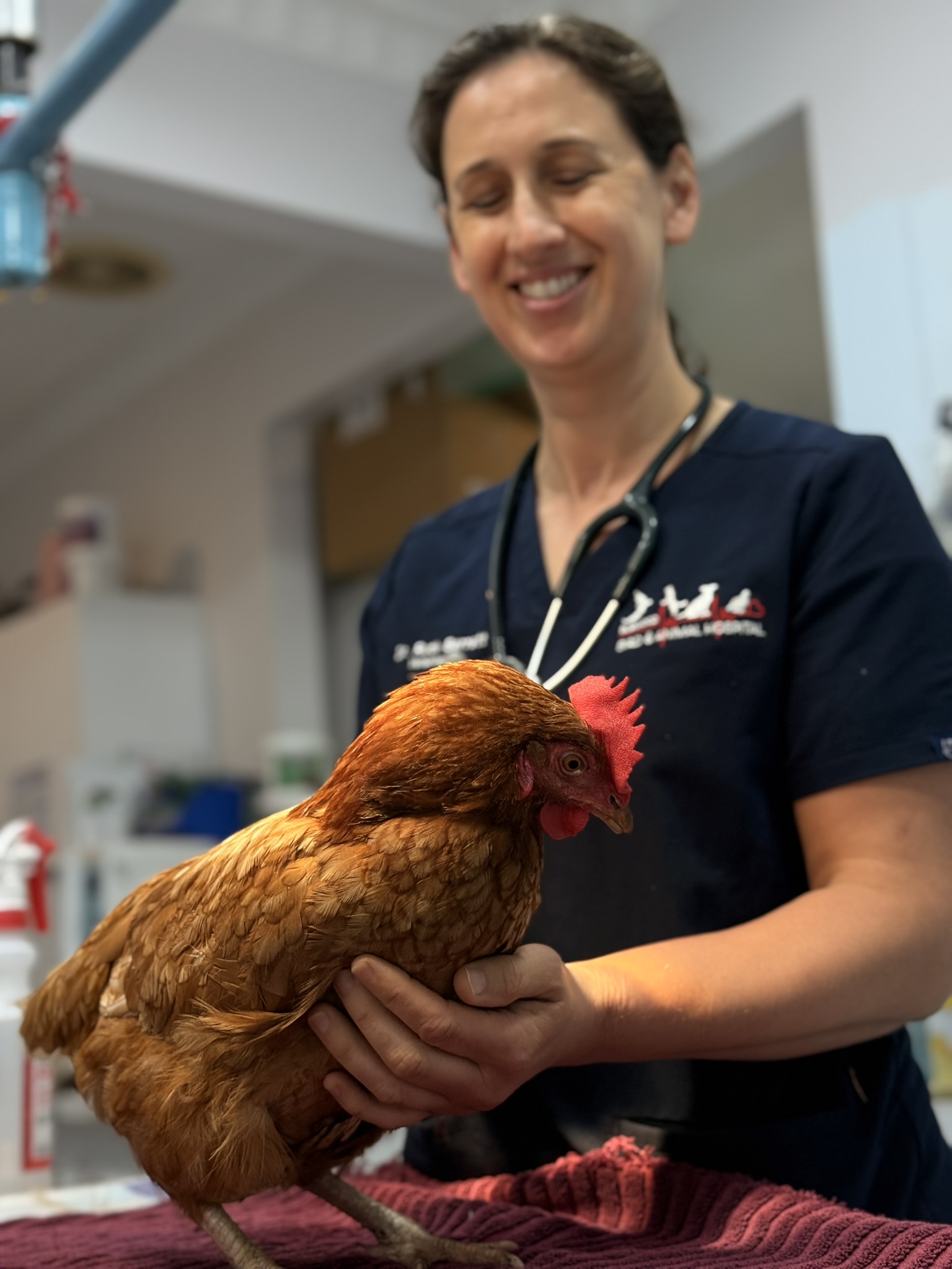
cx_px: 476
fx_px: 1760
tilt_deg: +12.5
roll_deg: +3.2
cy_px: 634
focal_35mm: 48
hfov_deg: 30.3
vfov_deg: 39.7
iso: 100
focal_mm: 6.76
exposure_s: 1/100
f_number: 1.78
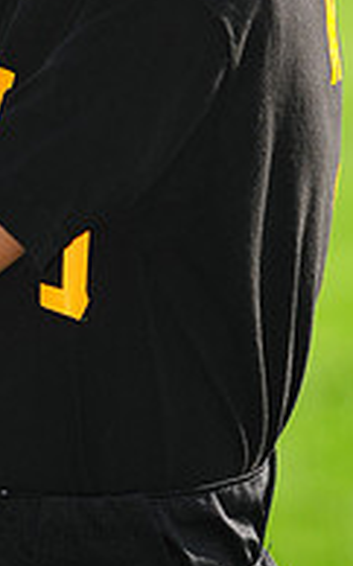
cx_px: 44
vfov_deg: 3.4
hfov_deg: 2.2
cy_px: -181
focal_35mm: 610
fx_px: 9403
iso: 200
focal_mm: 200
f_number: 5
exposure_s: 1/500
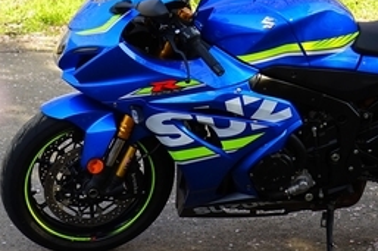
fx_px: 1962
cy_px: -63
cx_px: 257
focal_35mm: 187
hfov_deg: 11.0
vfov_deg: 7.3
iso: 100
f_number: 4
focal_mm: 60
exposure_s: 1/200
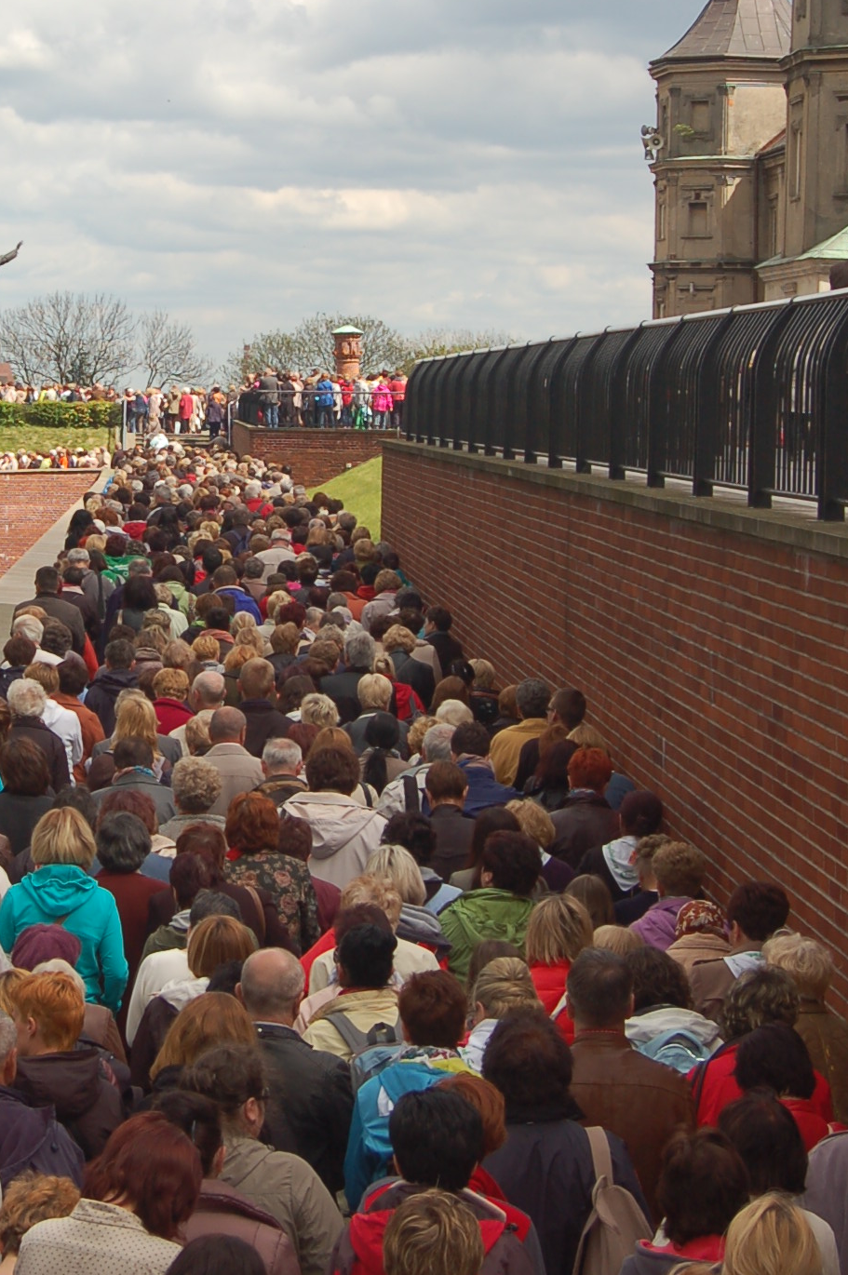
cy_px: 374
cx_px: 228
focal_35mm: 112
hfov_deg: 12.2
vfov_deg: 18.2
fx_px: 3964
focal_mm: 34
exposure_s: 1/500
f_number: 6.3
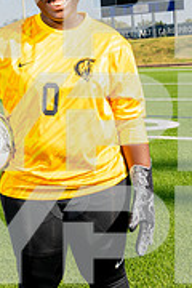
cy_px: 123
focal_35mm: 60
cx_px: 48
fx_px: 480
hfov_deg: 22.4
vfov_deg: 33.3
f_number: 7.1
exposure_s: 1/125
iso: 50
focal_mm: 24
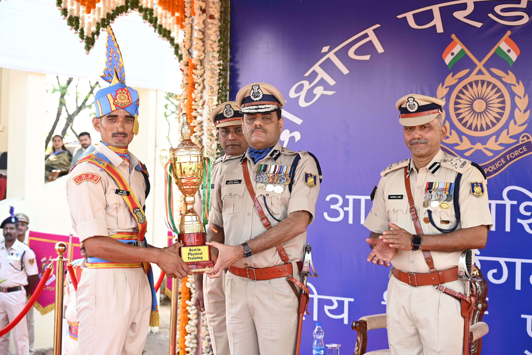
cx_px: 266
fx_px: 990
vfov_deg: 20.3
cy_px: 178
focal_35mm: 67
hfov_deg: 30.1
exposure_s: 1/125
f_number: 7.1
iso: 640
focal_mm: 67
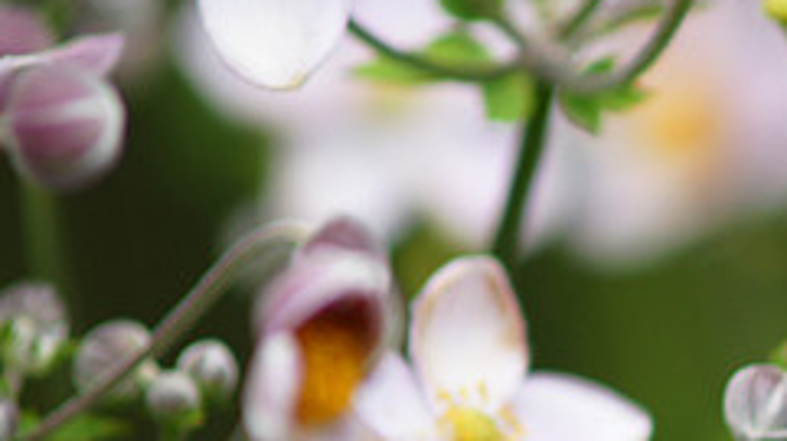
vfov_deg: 1.5
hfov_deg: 2.7
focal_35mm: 795
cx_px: 940
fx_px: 16574
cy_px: 403
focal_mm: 210
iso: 200
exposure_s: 1/200
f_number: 4
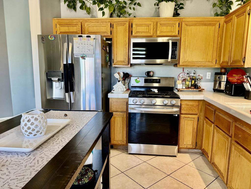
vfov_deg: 56.8
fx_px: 174
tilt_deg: -8.6
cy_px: 94
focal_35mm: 24
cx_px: 126
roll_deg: -0.6
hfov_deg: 71.6
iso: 200
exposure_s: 1/120
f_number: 1.78
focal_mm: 6.76
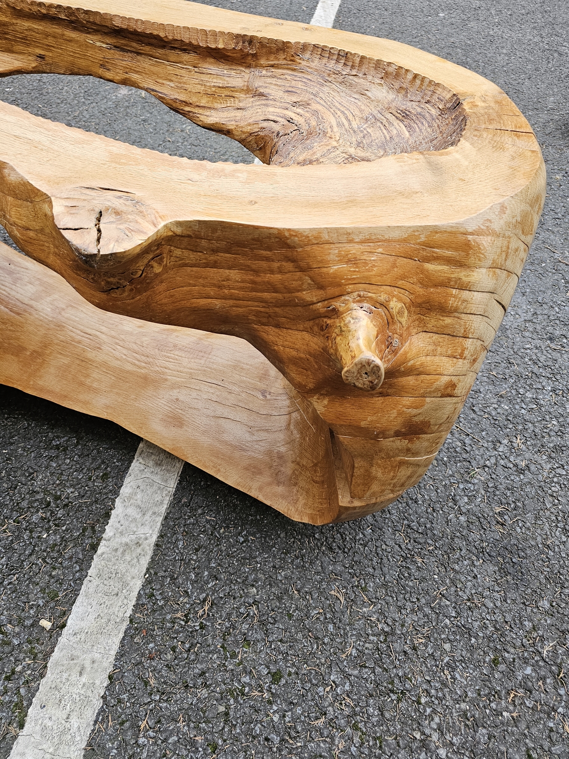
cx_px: 284
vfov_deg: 73.9
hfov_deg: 58.9
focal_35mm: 23
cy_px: 380
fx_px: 504
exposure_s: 1/100
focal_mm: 6.3
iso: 200
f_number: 1.7
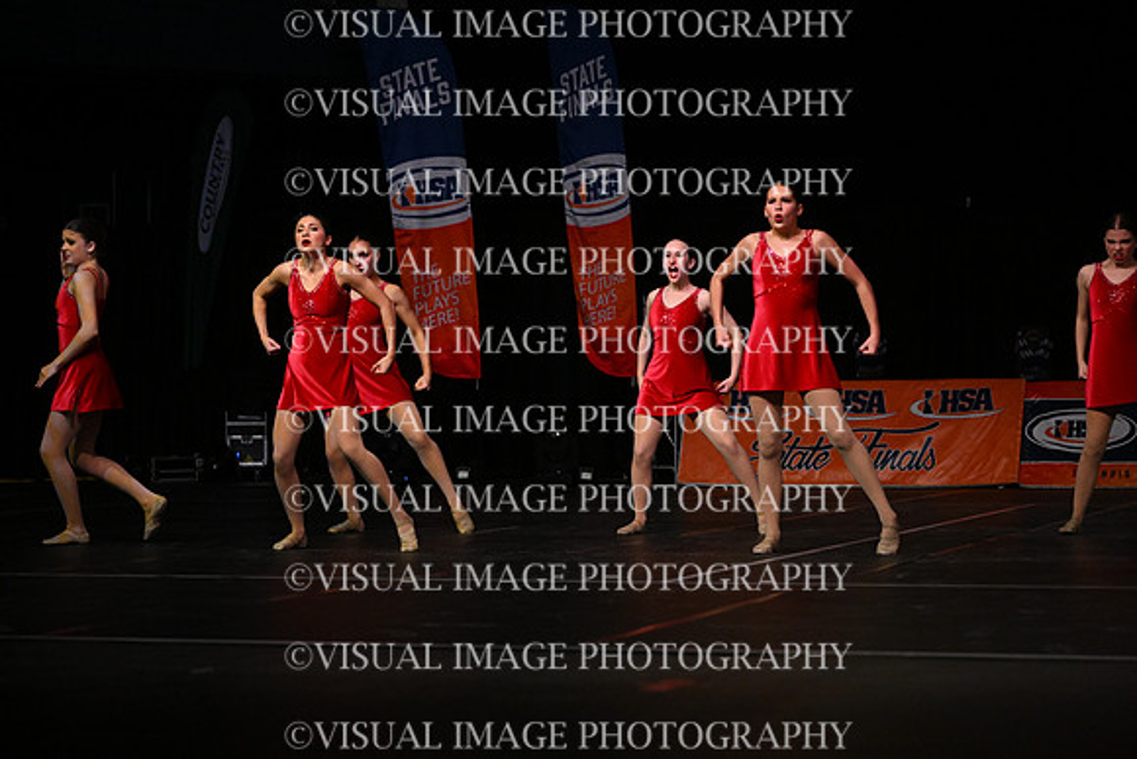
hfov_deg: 22.4
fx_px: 2875
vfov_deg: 15.0
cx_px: 568
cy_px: 380
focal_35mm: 91
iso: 6400
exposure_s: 1/1000
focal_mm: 91
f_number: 4
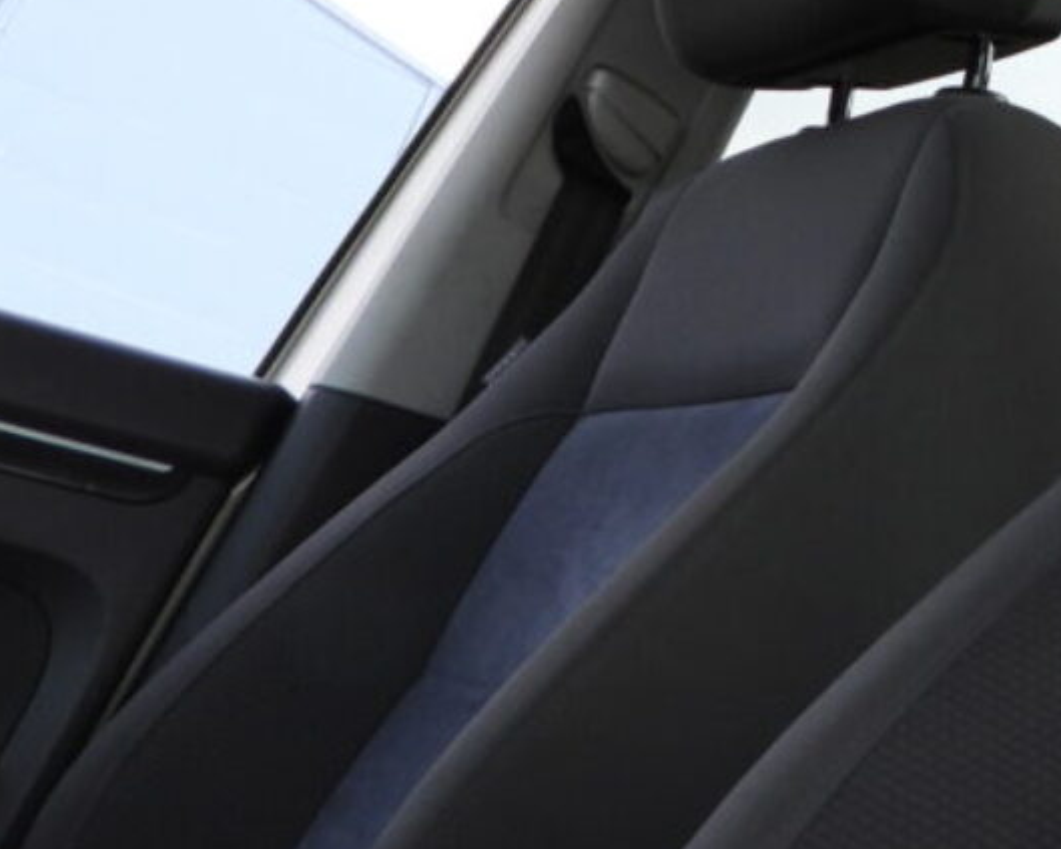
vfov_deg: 19.3
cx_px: 1338
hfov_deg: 23.9
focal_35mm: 71
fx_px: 2229
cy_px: -349
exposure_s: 1/400
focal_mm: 4.3
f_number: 2.8
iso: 100
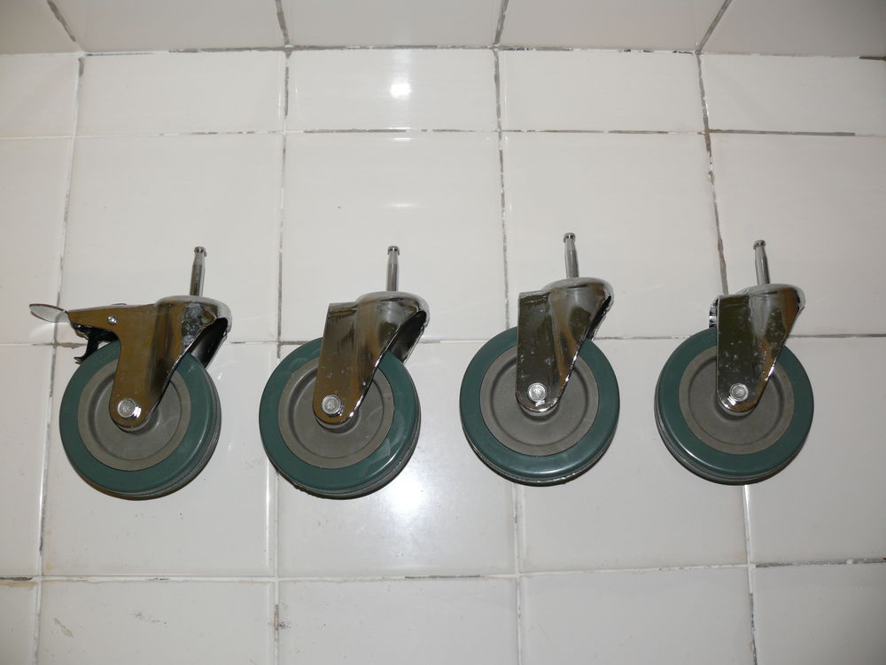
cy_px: 332
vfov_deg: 40.7
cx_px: 443
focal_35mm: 35
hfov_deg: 52.6
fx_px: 896
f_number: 2.8
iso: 100
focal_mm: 7.4
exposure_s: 1/30
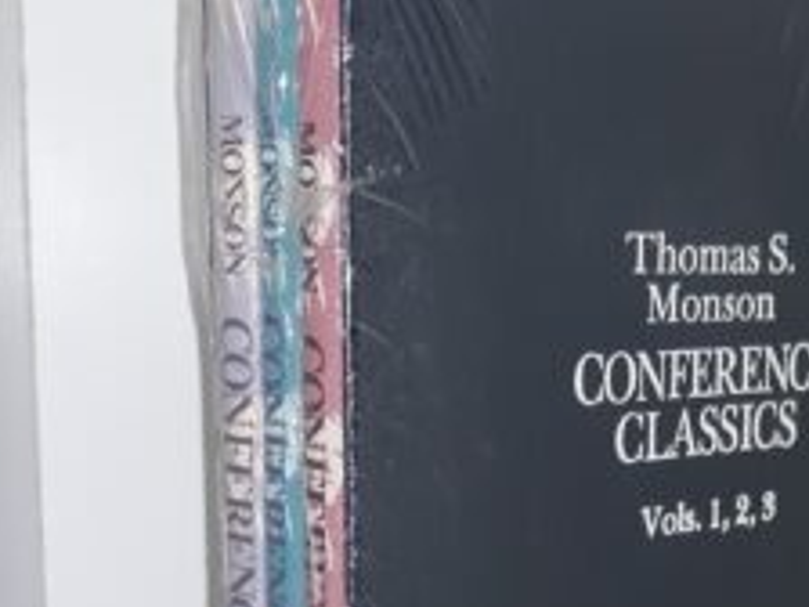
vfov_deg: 19.1
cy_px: 607
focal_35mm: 75
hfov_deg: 25.5
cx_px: 650
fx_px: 1753
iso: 64
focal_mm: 3.7
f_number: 1.7
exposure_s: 1/120
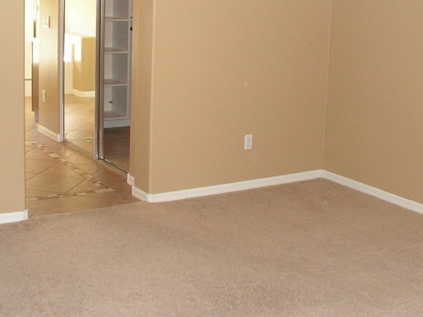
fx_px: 721
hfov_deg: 32.6
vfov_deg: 24.5
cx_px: 183
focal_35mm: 59
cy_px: 67
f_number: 3.2
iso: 160
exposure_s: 1/40
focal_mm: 6
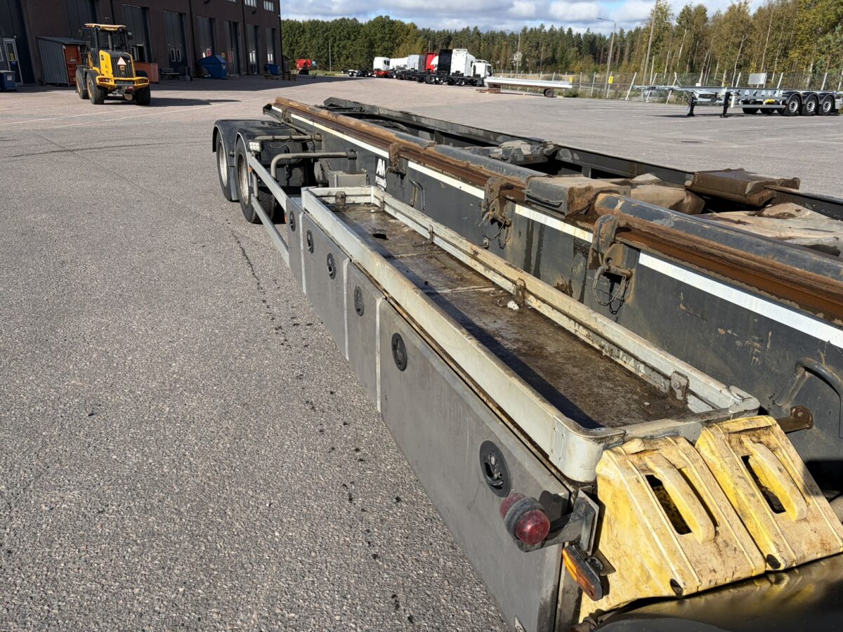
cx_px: 422
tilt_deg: -20.7
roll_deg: -1.6
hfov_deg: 67.3
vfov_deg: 53.1
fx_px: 633
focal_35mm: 26
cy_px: 316
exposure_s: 1/4950
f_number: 1.6
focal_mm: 5.96
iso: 64
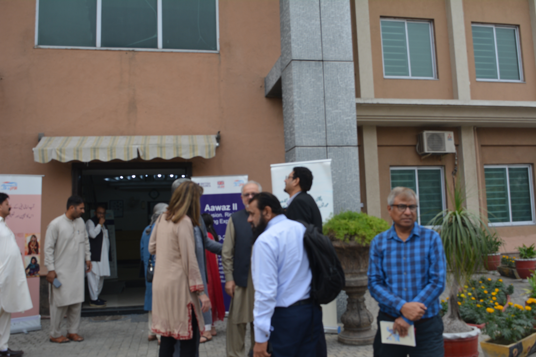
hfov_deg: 55.1
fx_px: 514
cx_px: 268
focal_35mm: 34
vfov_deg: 38.4
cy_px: 178
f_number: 7.1
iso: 200
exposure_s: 1/200
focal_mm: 23
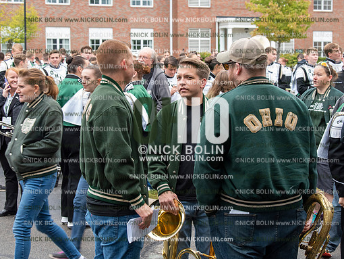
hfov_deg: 23.8
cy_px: 130
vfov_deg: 18.0
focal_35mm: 82
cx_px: 181
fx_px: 815
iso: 2000
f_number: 8
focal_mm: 75
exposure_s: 1/125
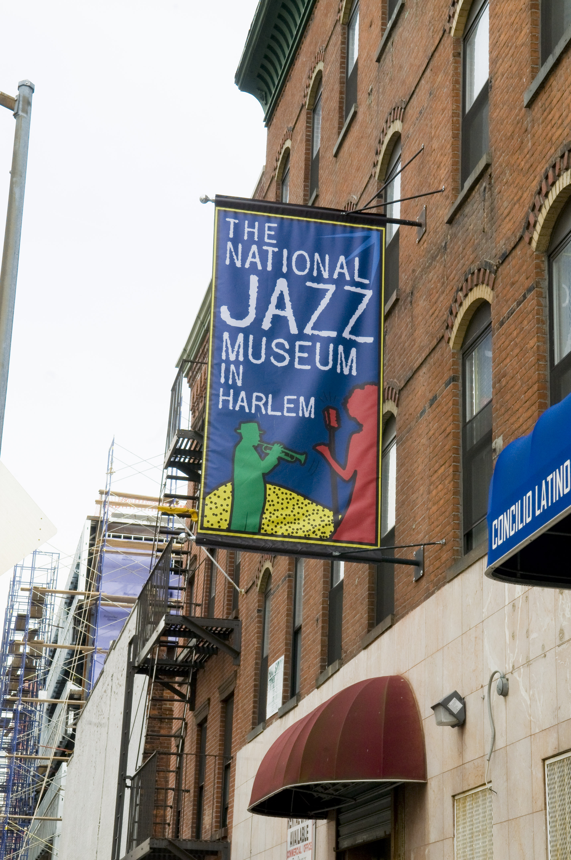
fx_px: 1574
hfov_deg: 20.6
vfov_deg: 30.5
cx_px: 286
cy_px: 430
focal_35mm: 66
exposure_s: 1/80
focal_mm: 44
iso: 320
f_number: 14
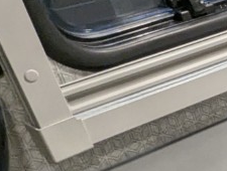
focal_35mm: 99
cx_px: 520
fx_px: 651
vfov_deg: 14.5
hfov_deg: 14.4
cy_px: 203
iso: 188
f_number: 2.2
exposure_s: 1/62.2
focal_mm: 2.35
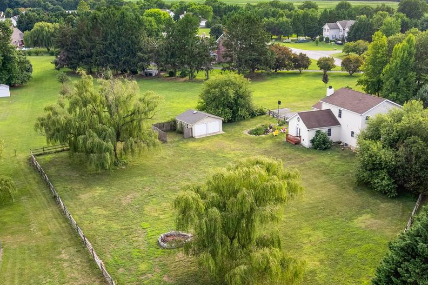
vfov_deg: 33.1
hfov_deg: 48.4
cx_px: 238
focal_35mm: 40
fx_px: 475
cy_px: 187
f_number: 2.8
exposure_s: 1/400
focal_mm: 8.38
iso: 120
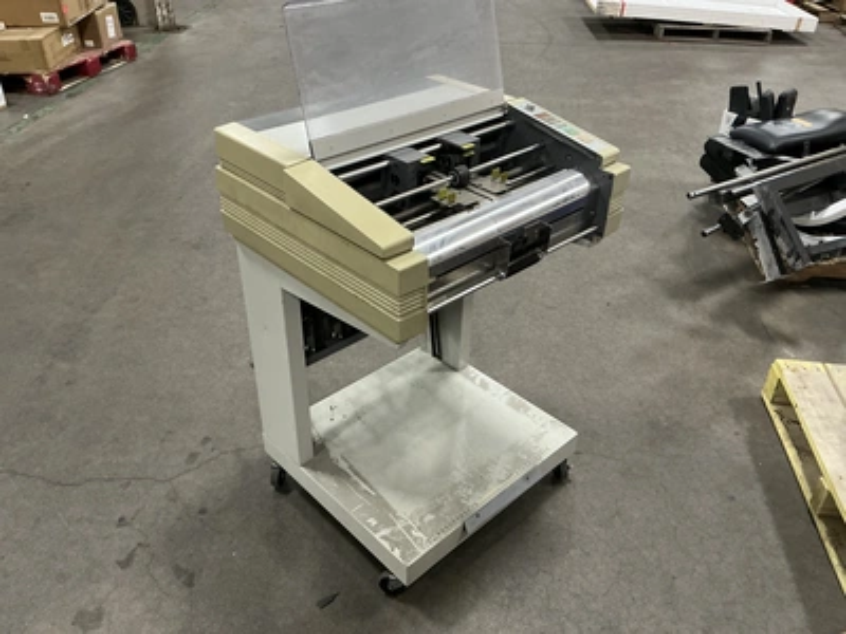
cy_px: 317
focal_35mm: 28
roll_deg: -0.9
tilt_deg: -33.8
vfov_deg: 49.7
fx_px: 684
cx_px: 423
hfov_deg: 63.4
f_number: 1.8
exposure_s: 1/40
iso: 200
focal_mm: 3
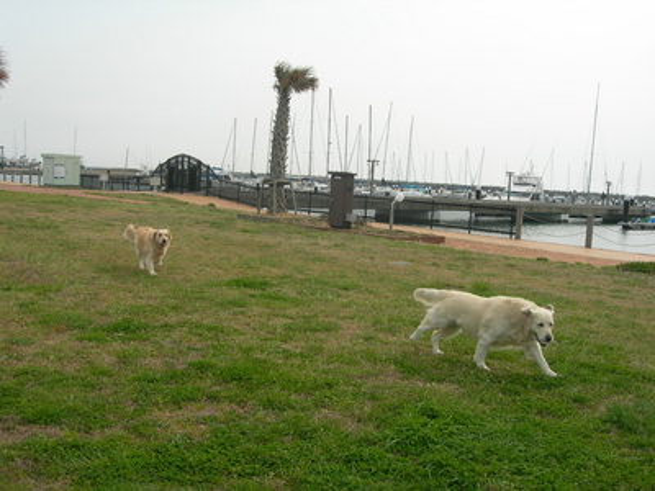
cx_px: 328
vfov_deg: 37.7
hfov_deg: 49.0
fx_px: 719
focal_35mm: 38
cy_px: 246
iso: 50
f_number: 4.8
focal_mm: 7.8
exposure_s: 1/395
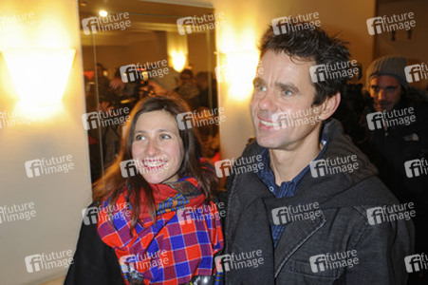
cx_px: 214
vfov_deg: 31.8
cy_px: 142
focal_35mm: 42
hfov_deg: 46.4
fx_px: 499
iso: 1250
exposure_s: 1/30
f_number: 5.6
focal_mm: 42
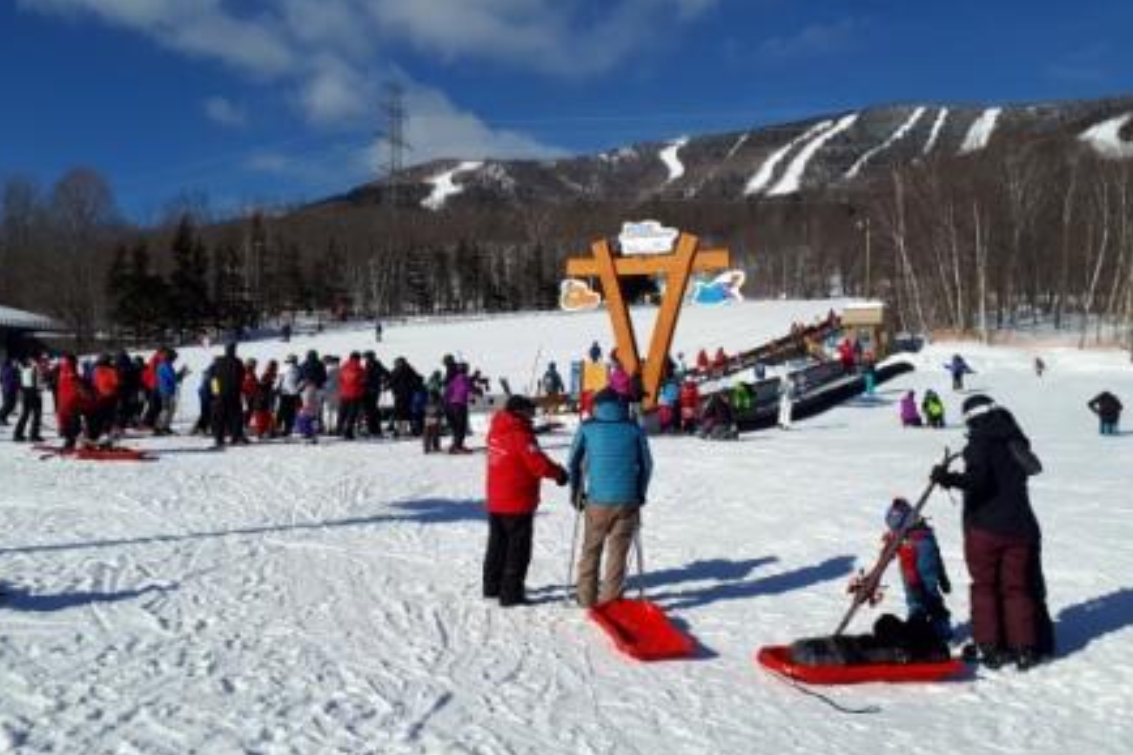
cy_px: 329
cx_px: 556
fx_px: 912
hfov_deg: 63.7
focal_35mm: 29
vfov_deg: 44.8
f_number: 1.9
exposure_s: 1/2924
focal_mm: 3.6
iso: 40
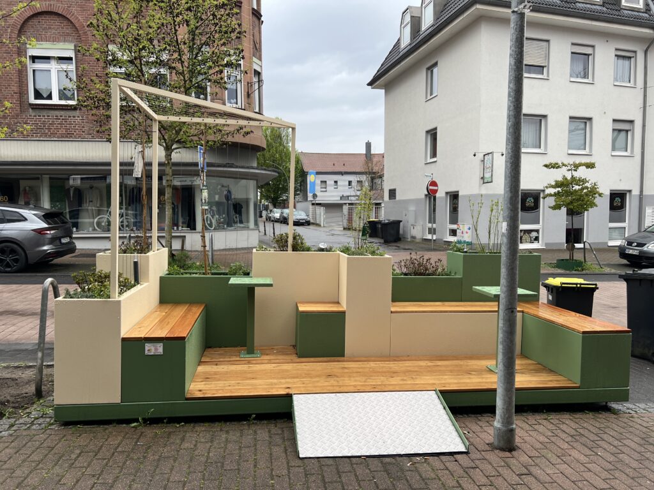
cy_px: 245
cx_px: 327
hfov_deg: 67.3
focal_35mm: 26
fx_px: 491
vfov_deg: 53.1
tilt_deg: -4.7
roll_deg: +0.7
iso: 50
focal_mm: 5.7
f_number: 1.5
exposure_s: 1/434
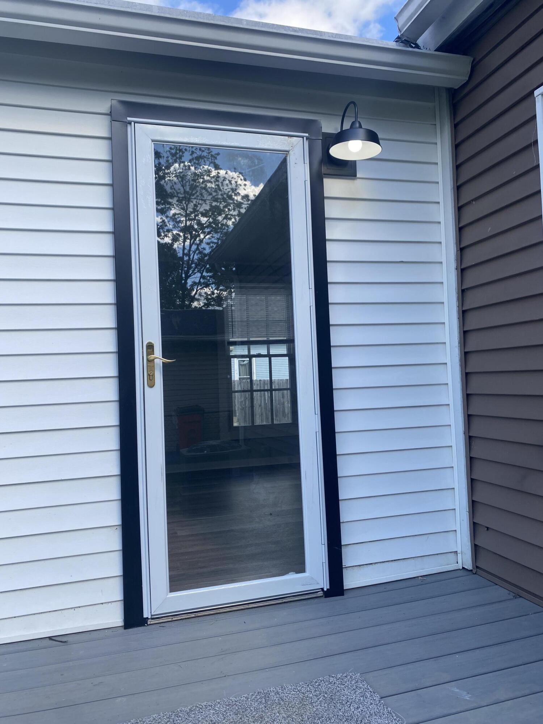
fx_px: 544
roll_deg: +3.6
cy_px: 362
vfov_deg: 67.3
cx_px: 272
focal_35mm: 26
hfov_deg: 53.1
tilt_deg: +1.6
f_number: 1.8
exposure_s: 1/733
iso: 32
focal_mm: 4.25
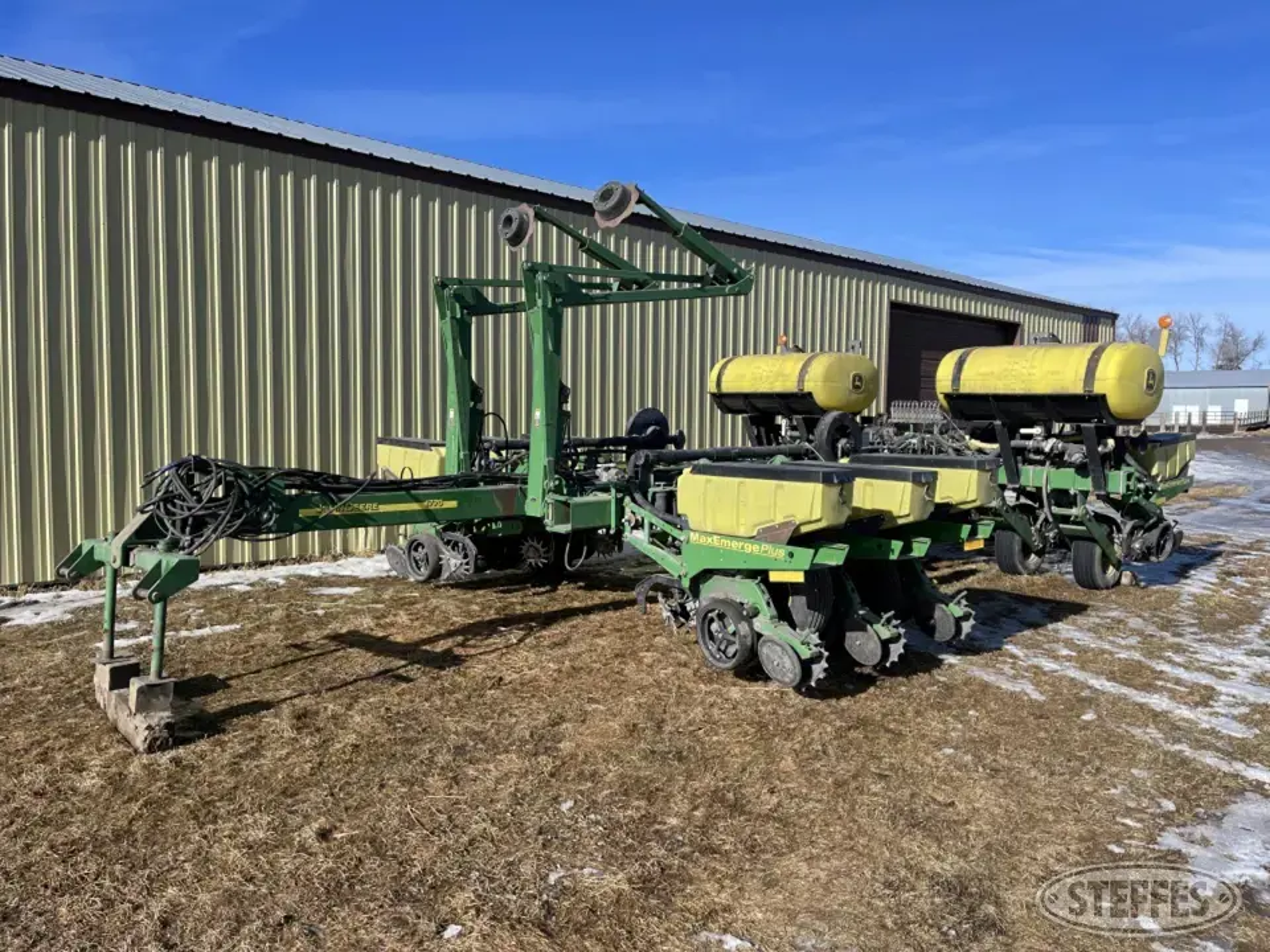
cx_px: 635
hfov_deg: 69.4
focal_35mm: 25
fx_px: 917
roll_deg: -0.9
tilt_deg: -3.4
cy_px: 476
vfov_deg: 54.9
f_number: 1.6
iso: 32
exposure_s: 1/3165
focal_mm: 5.1
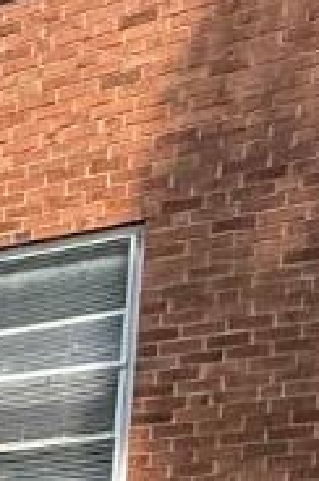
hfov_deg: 9.5
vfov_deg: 14.7
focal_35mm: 119
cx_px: -567
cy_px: 906
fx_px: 1588
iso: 64
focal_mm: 2.22
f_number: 2.2
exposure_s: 1/679
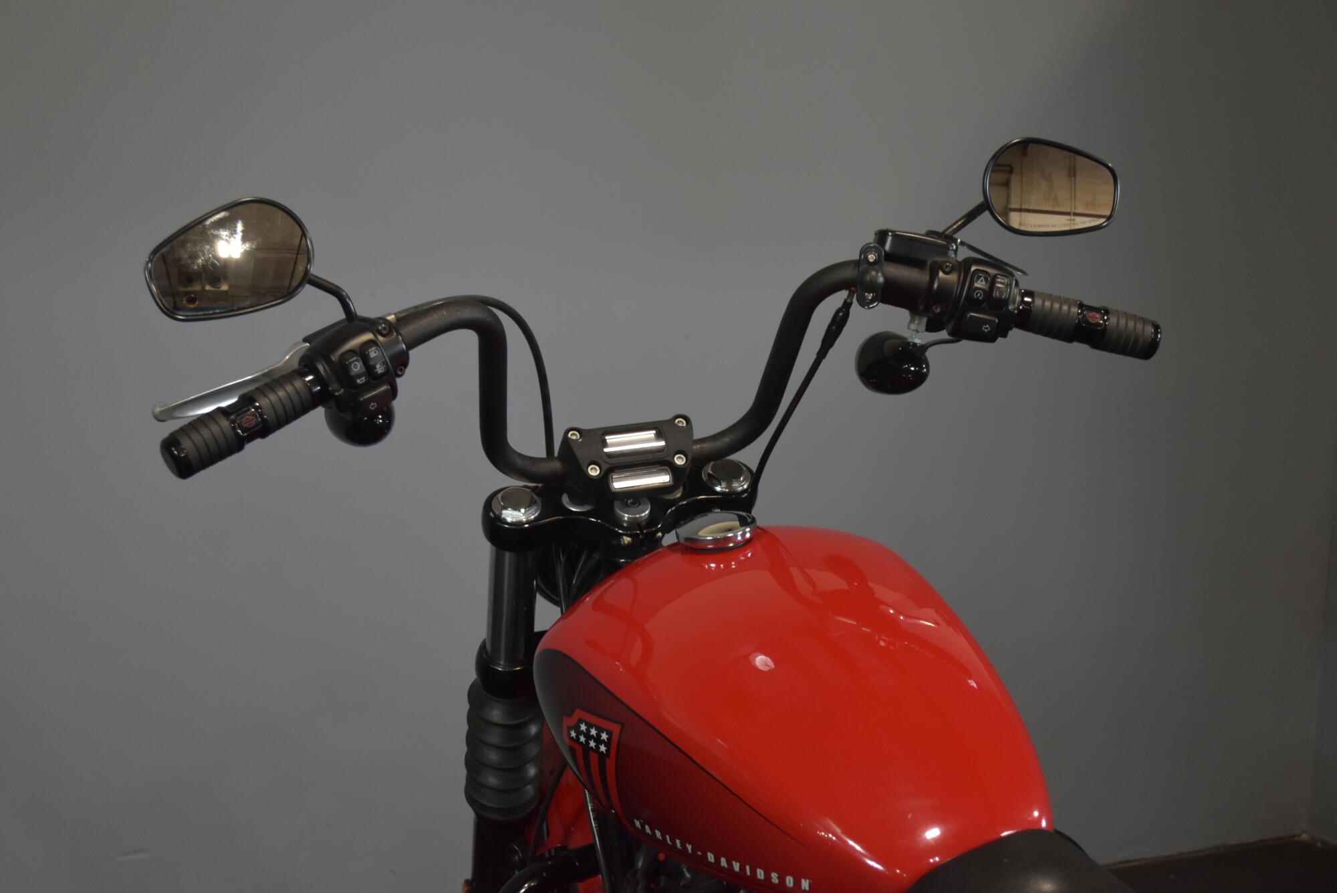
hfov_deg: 36.9
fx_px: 2006
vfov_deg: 25.1
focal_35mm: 54
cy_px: 446
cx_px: 668
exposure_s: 1/30
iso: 800
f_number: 5
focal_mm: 36
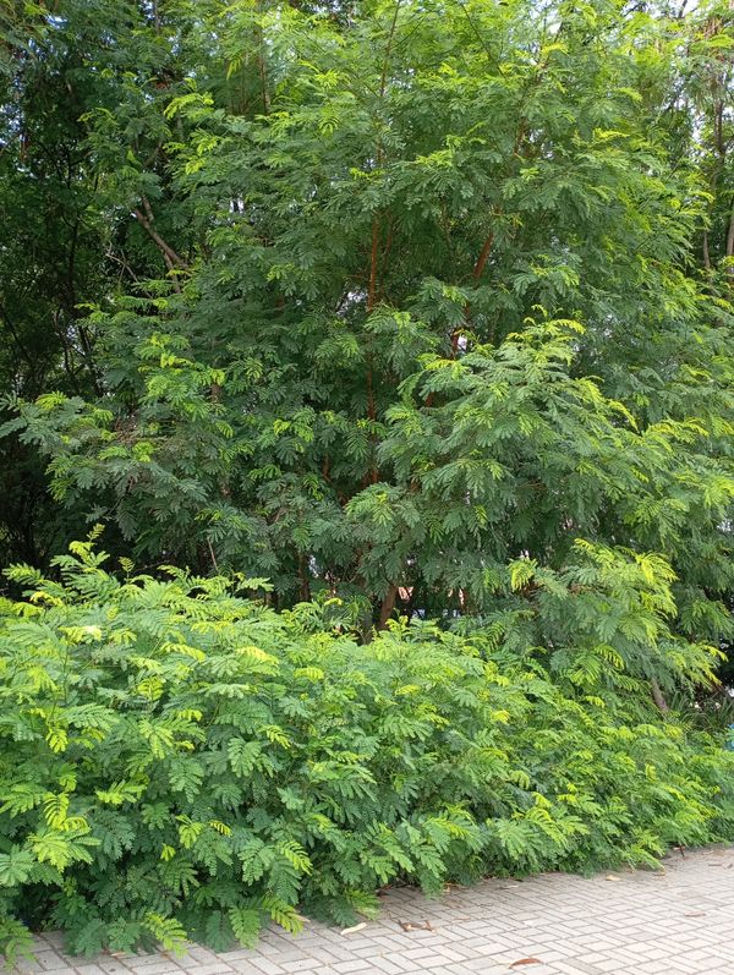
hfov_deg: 49.9
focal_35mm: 28
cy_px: 488
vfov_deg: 63.4
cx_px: 367
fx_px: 790
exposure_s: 1/120
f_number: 1.8
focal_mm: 4.27
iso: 194
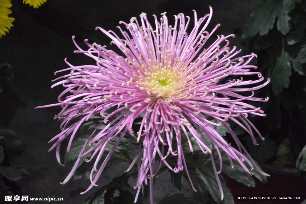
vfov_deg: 9.6
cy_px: 102
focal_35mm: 142
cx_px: 153
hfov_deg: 14.4
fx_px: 1210
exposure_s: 1/20
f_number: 18
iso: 6400
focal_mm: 95
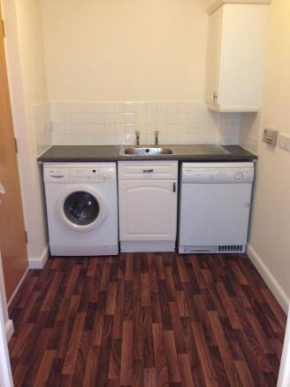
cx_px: 145
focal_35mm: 33
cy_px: 194
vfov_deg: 55.3
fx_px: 368
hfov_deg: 43.0
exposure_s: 1/20
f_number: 2.4
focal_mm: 4.13
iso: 250
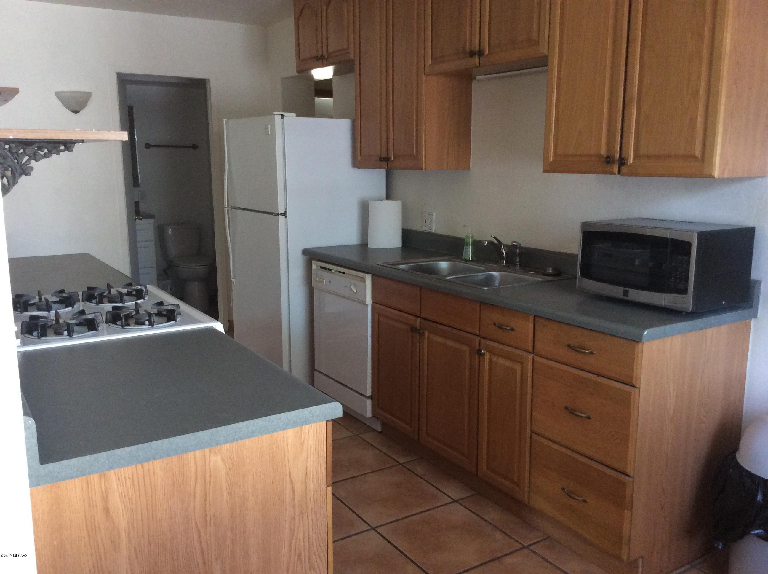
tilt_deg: -12.0
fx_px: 709
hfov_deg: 56.9
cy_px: 287
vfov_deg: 44.1
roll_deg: -0.4
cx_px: 384
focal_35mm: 32
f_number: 2.4
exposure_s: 1/24
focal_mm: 3.3
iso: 160
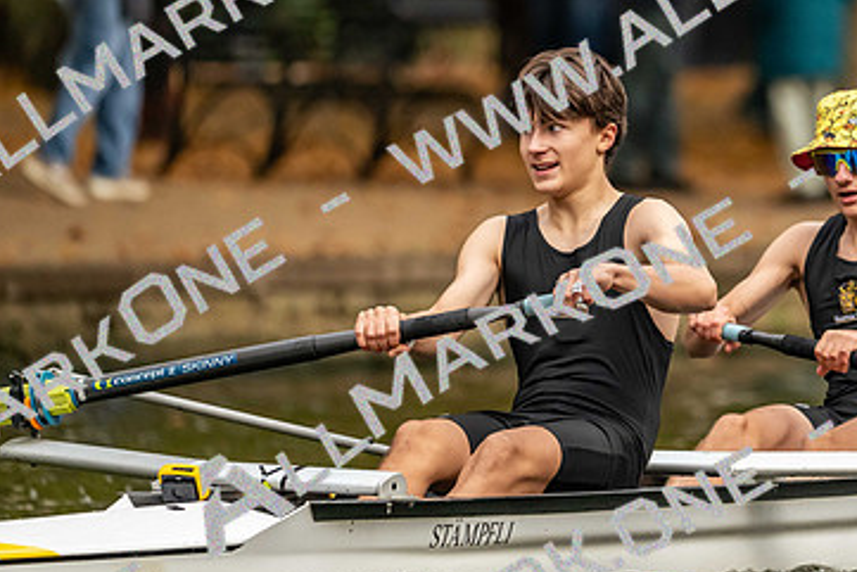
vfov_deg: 2.1
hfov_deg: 3.2
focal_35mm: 642
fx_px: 15288
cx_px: 681
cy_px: 191
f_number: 4.5
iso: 2500
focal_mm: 400
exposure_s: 1/2500
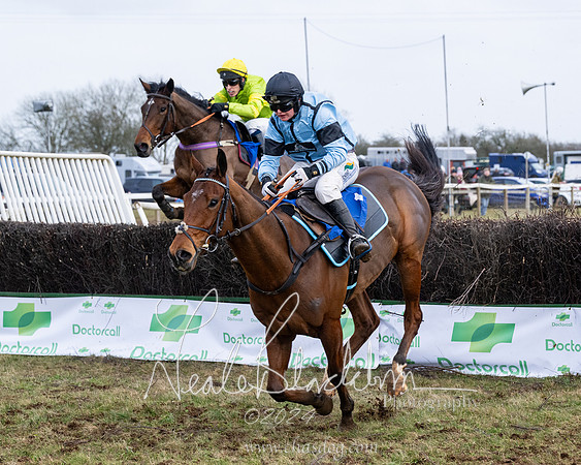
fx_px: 1960
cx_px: 362
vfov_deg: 13.5
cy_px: 259
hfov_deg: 16.8
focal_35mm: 114
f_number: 4
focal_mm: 70
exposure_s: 1/1250
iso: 800
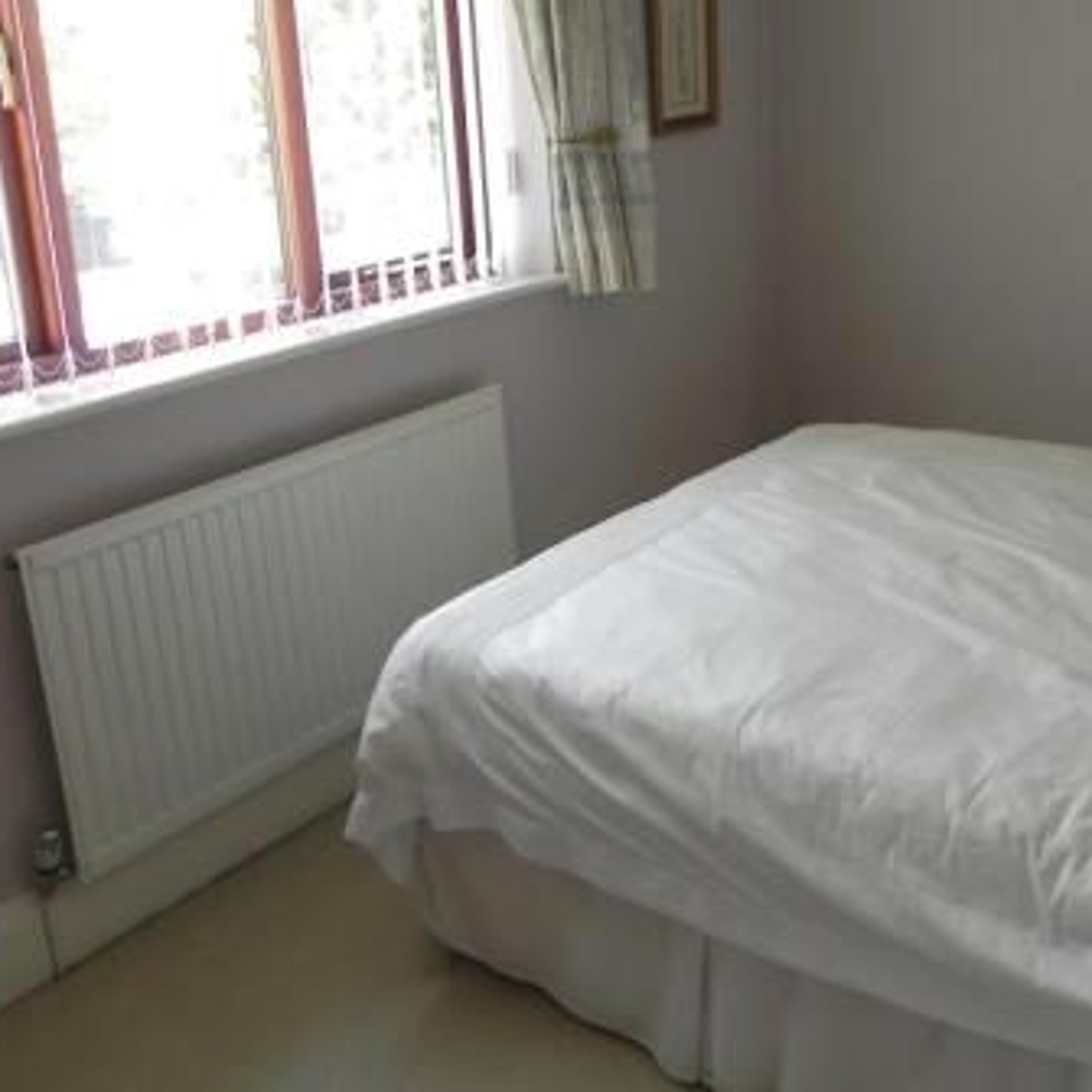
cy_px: 396
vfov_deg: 41.5
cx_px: 748
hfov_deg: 41.2
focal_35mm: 40
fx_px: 1428
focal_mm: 4.6
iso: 160
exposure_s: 1/63.4
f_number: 3.2
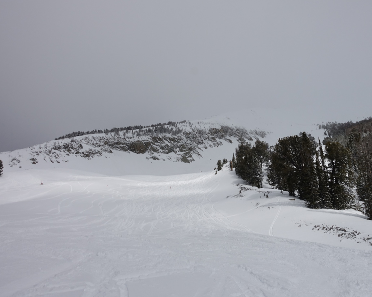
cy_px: 146
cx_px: 213
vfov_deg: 51.5
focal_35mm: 28
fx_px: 308
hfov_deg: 61.9
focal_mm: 8.8
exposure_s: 1/320
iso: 125
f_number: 5.6
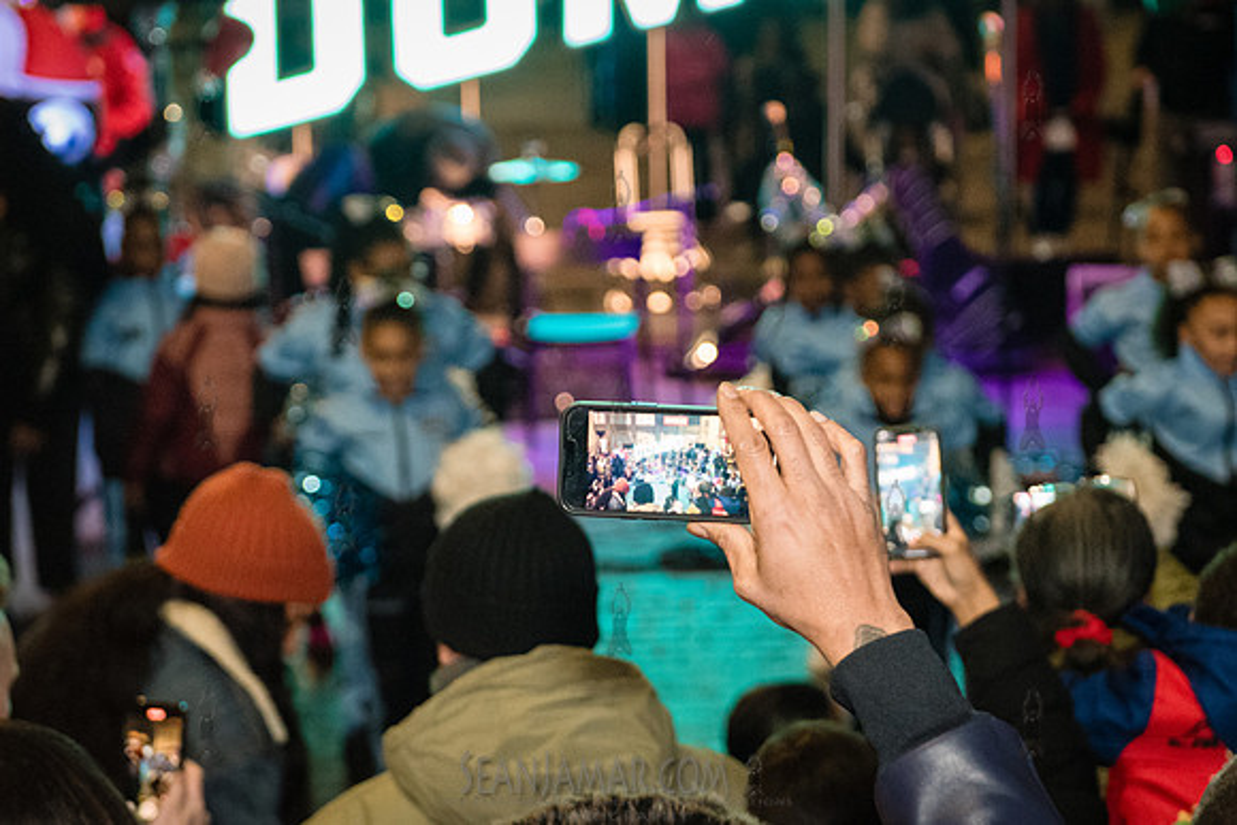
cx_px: 680
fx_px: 3193
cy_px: 416
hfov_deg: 21.9
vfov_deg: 14.7
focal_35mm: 93
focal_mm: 70
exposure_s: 1/160
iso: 6400
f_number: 3.5
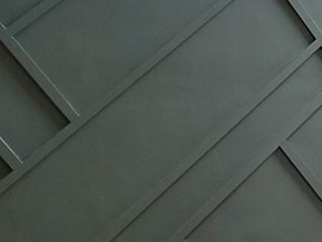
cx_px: 452
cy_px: -42
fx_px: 856
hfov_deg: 19.2
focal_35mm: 92
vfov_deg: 15.5
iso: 50
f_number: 1.9
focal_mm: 2.2
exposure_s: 1/120
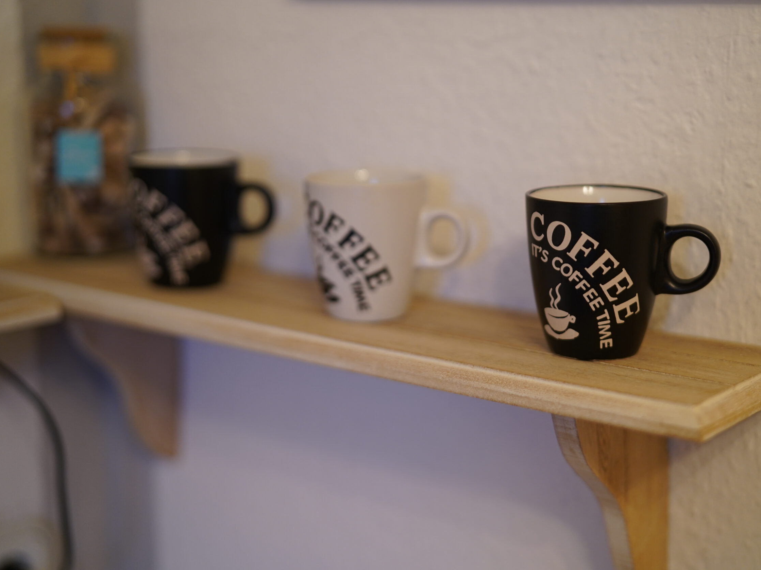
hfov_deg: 34.9
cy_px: 281
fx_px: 1209
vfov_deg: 26.6
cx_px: 430
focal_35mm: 55
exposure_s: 1/125
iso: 640
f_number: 1.4
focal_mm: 50
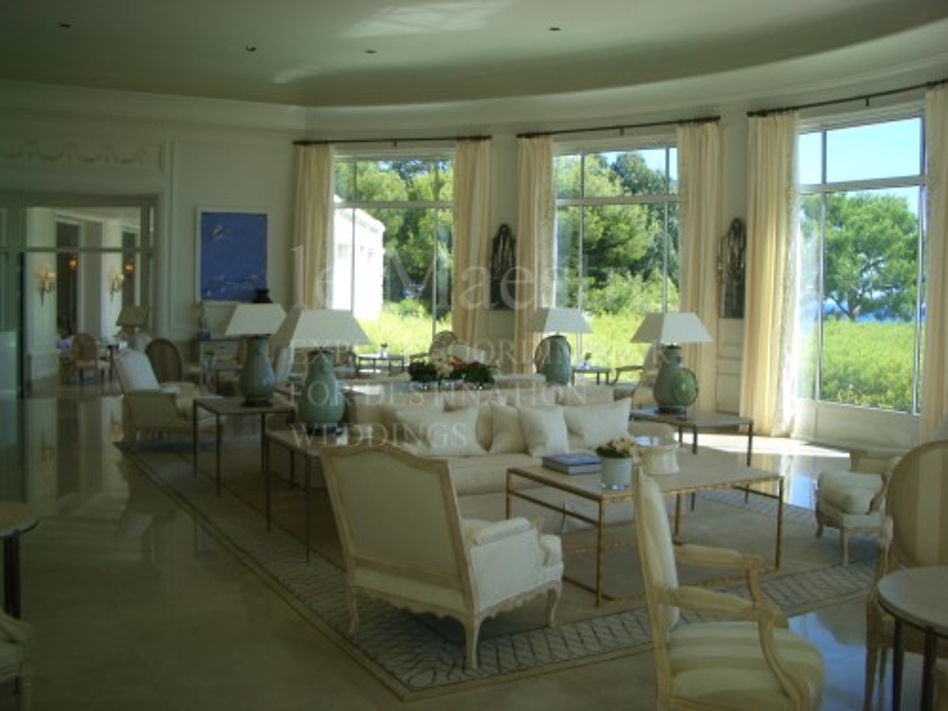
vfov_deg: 40.7
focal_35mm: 35
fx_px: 959
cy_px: 356
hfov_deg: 52.6
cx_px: 474
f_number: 4.3
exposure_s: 1/200
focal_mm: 5.8
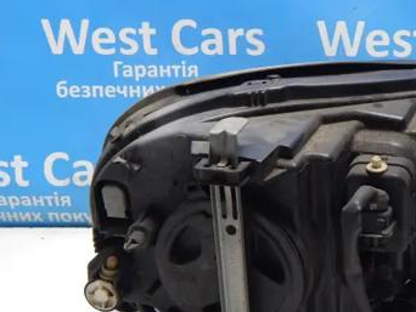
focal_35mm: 58
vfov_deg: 25.3
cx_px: 377
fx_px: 698
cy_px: 152
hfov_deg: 31.6
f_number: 3.2
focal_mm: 5.6
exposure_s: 1/30
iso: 250
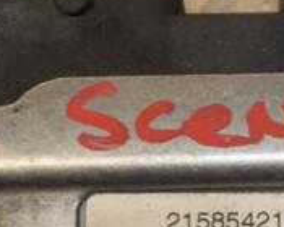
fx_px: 3244
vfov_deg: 4.0
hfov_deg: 5.0
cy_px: 196
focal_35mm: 386
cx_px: 399
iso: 800
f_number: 7.1
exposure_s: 1/200
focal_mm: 80
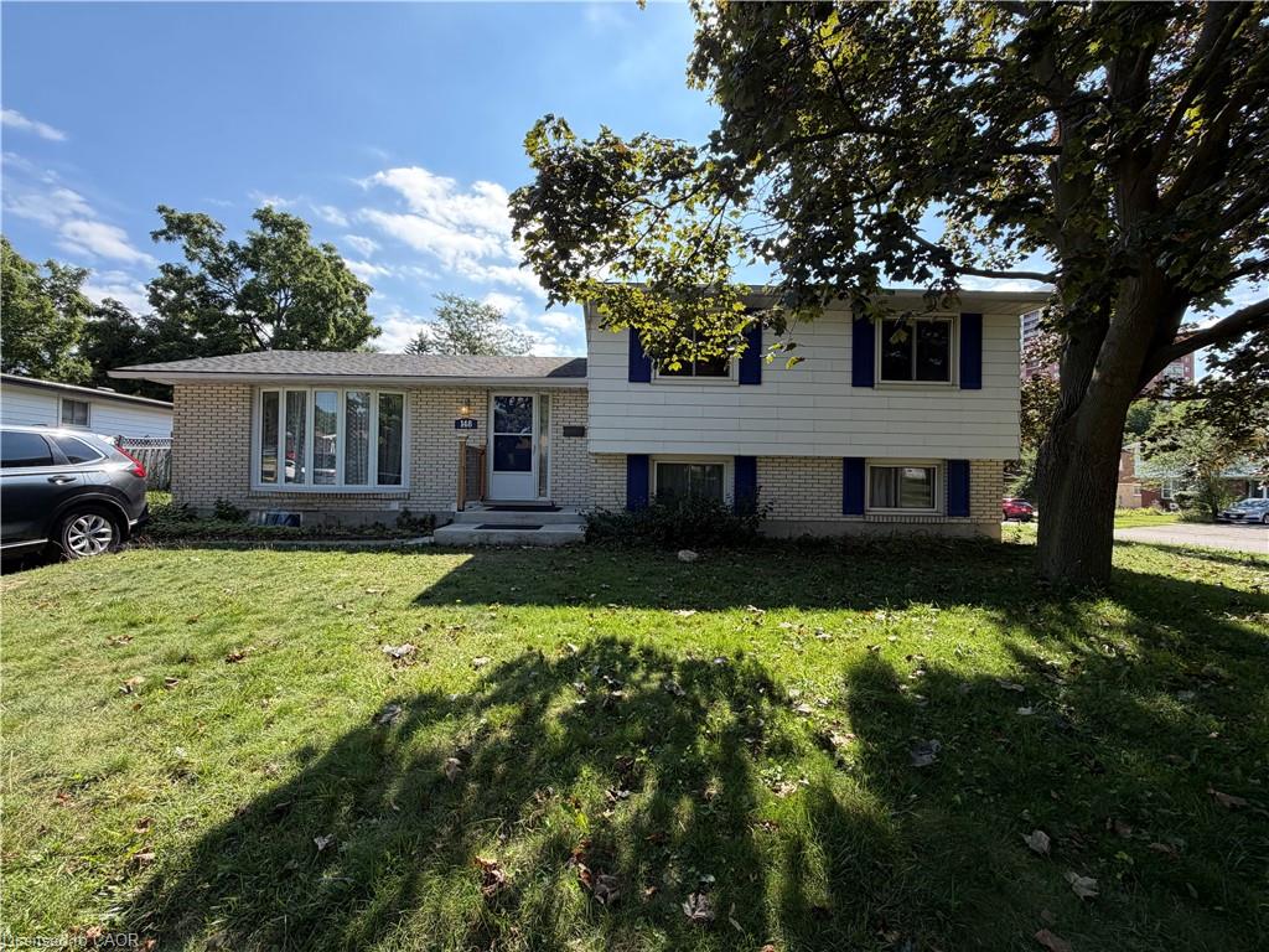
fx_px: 513
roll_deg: -0.3
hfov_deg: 102.1
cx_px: 634
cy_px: 476
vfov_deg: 85.7
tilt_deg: +1.5
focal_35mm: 14
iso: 40
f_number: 2.2
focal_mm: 2.22
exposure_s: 1/522
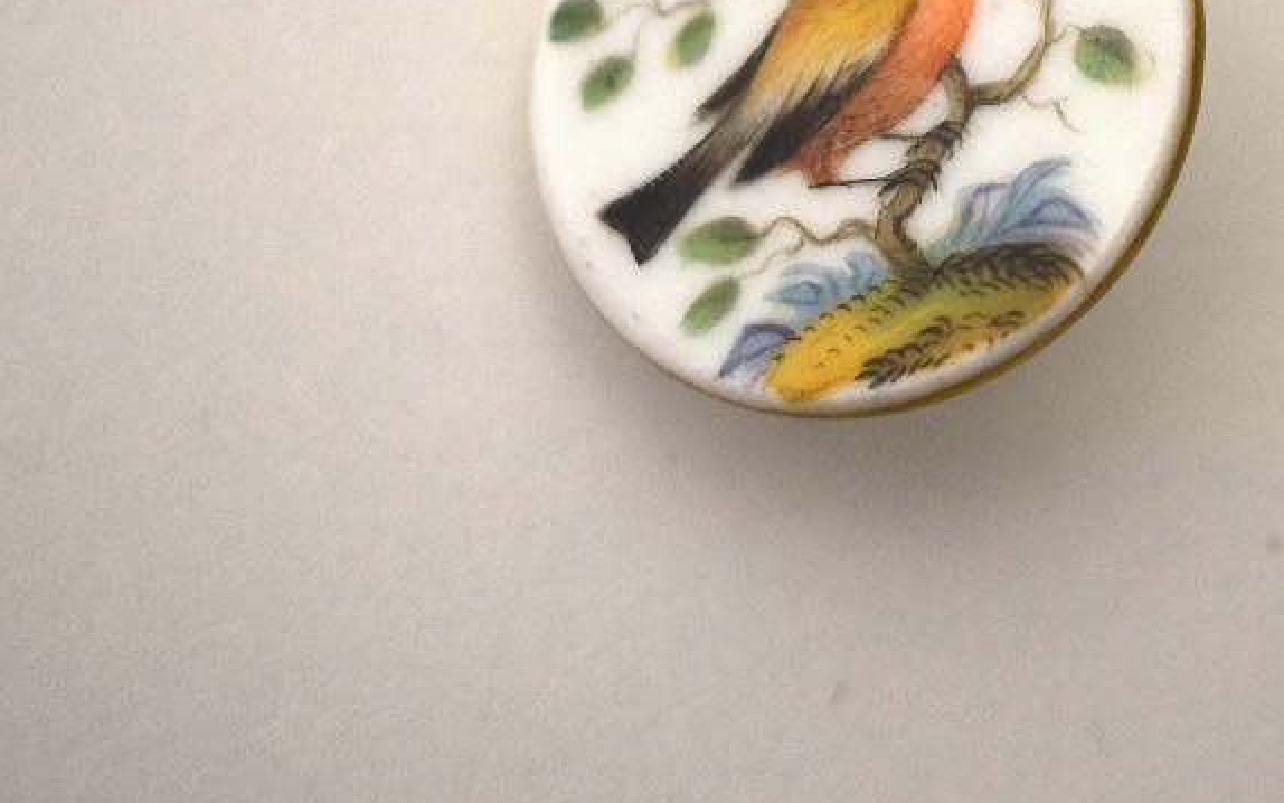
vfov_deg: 13.1
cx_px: 908
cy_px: 79
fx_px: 3467
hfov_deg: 20.9
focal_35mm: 99
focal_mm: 31
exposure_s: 1/60
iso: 560
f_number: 4.2
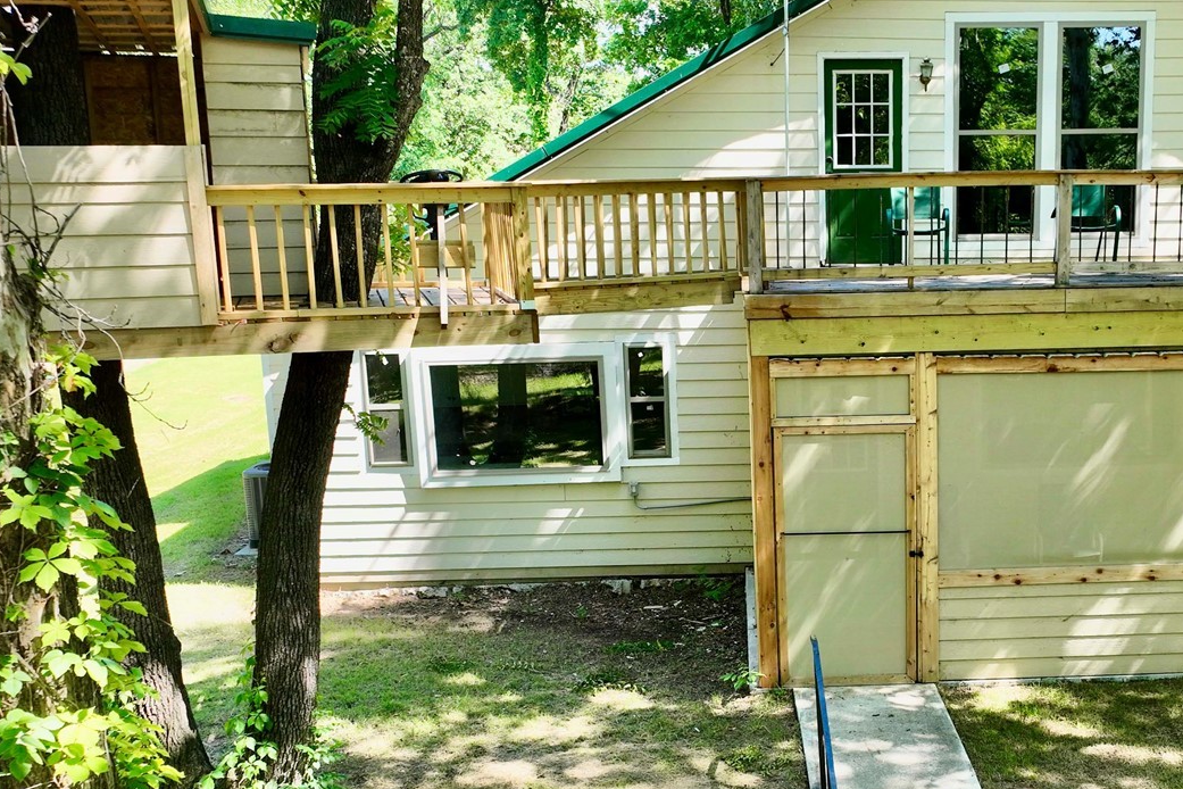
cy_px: 545
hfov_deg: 41.8
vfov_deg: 29.0
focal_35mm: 46
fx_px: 1511
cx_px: 843
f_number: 2.8
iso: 300
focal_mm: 12.29
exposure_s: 1/640
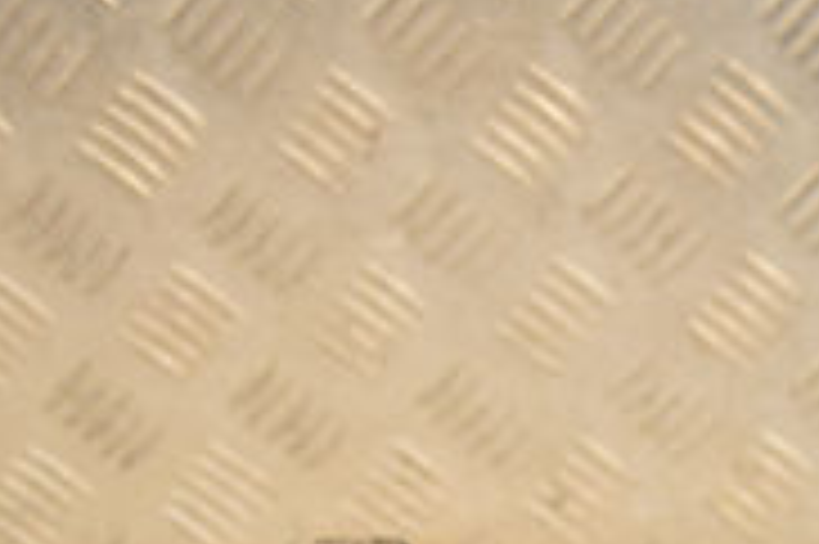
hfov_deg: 13.4
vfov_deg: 8.9
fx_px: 3364
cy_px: 940
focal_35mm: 148
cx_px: 1071
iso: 800
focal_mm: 28
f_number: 5
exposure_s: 1/200
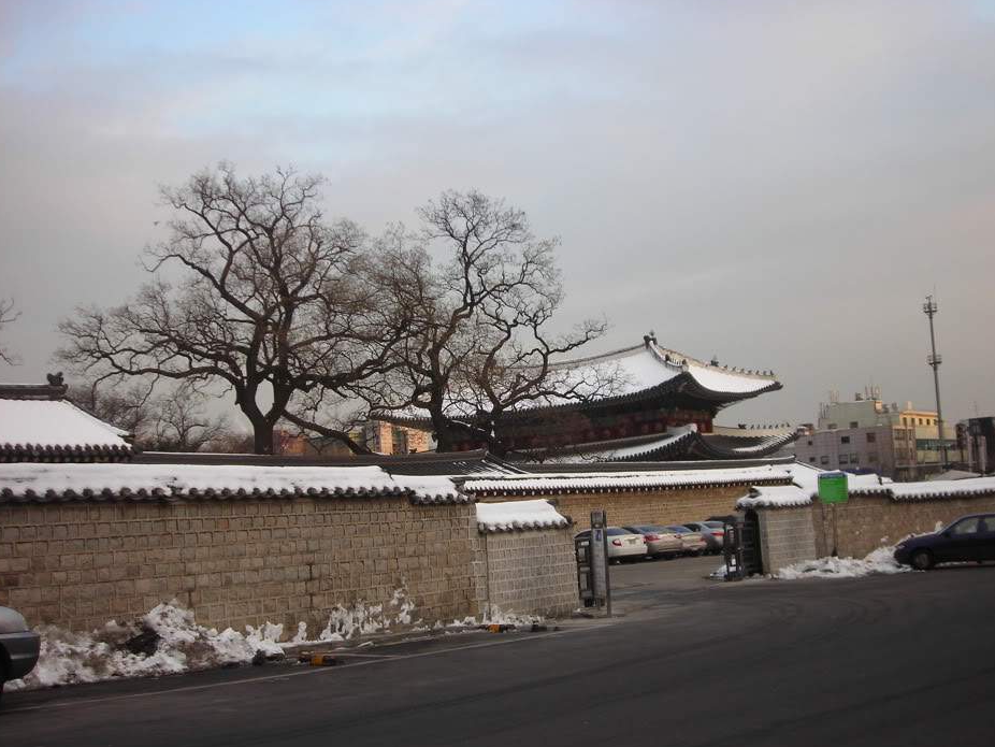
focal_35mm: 42
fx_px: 1208
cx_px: 538
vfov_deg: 34.4
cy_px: 367
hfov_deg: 44.7
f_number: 3.2
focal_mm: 6.3
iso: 50
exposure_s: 1/62.7
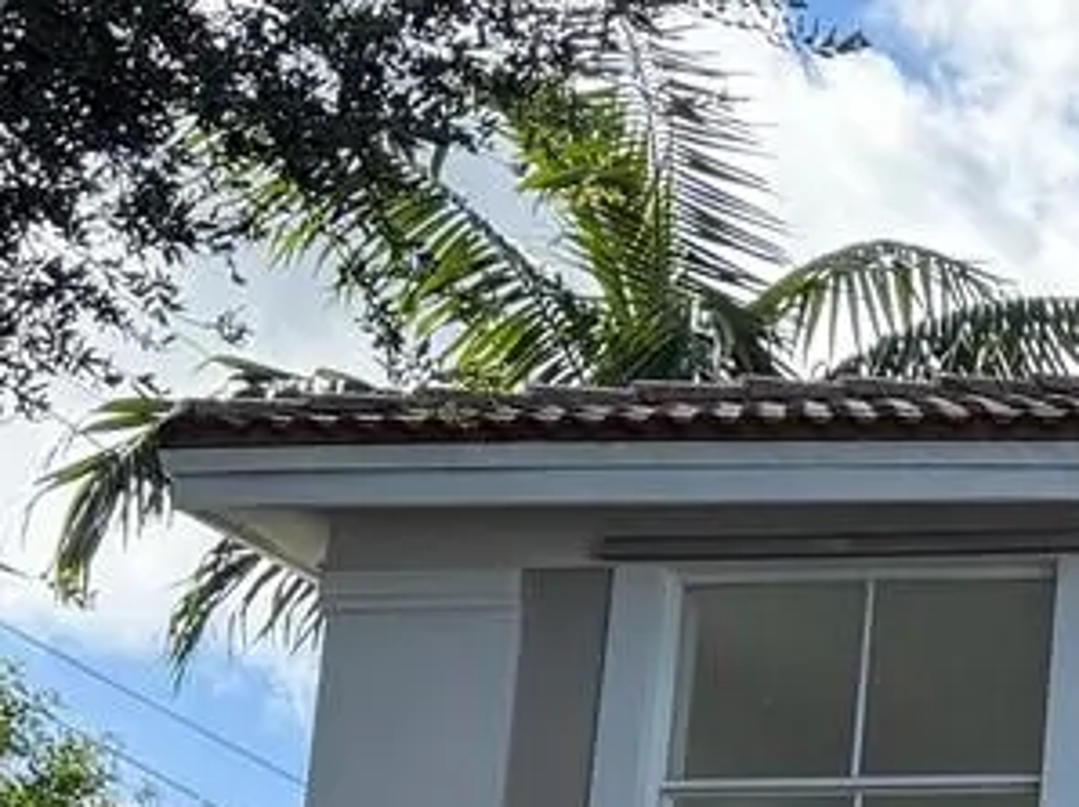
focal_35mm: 129
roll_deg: -0.1
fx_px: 4018
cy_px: 1031
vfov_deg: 11.2
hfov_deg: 12.9
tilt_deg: +11.7
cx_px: 2314
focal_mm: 6.76
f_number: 1.78
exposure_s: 1/3759
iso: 100
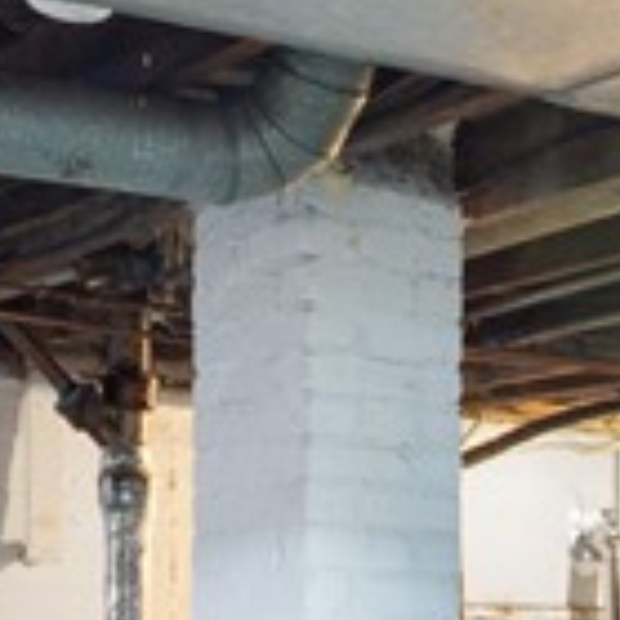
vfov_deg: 15.7
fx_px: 2148
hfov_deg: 15.2
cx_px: 930
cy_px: 792
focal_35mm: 106
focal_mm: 16
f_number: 8
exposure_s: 8
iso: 400
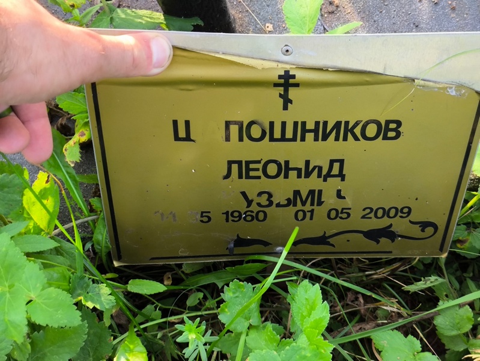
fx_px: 694
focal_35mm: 50
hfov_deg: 38.2
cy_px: 180
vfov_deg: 29.1
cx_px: 240
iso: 80
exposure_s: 1/100
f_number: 1.7
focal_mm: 4.71
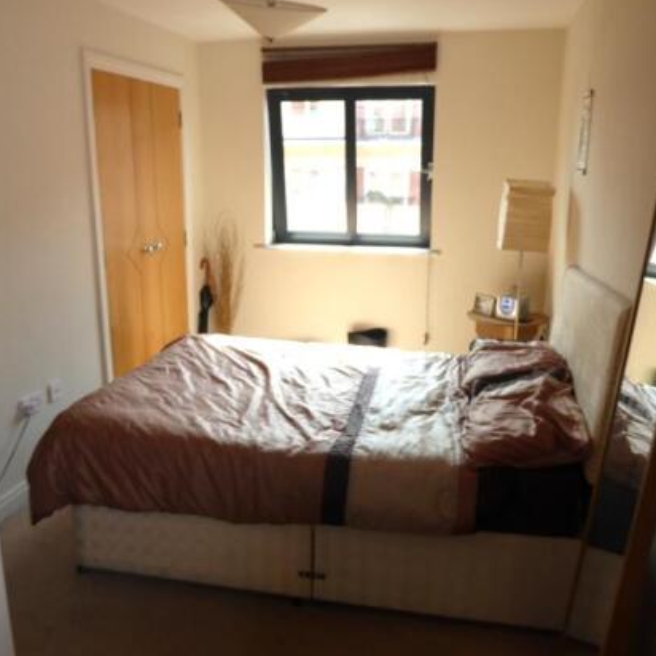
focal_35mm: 30
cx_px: 329
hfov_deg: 54.0
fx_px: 643
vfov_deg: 54.0
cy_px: 318
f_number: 3.3
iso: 100
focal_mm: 4.3
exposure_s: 1/100
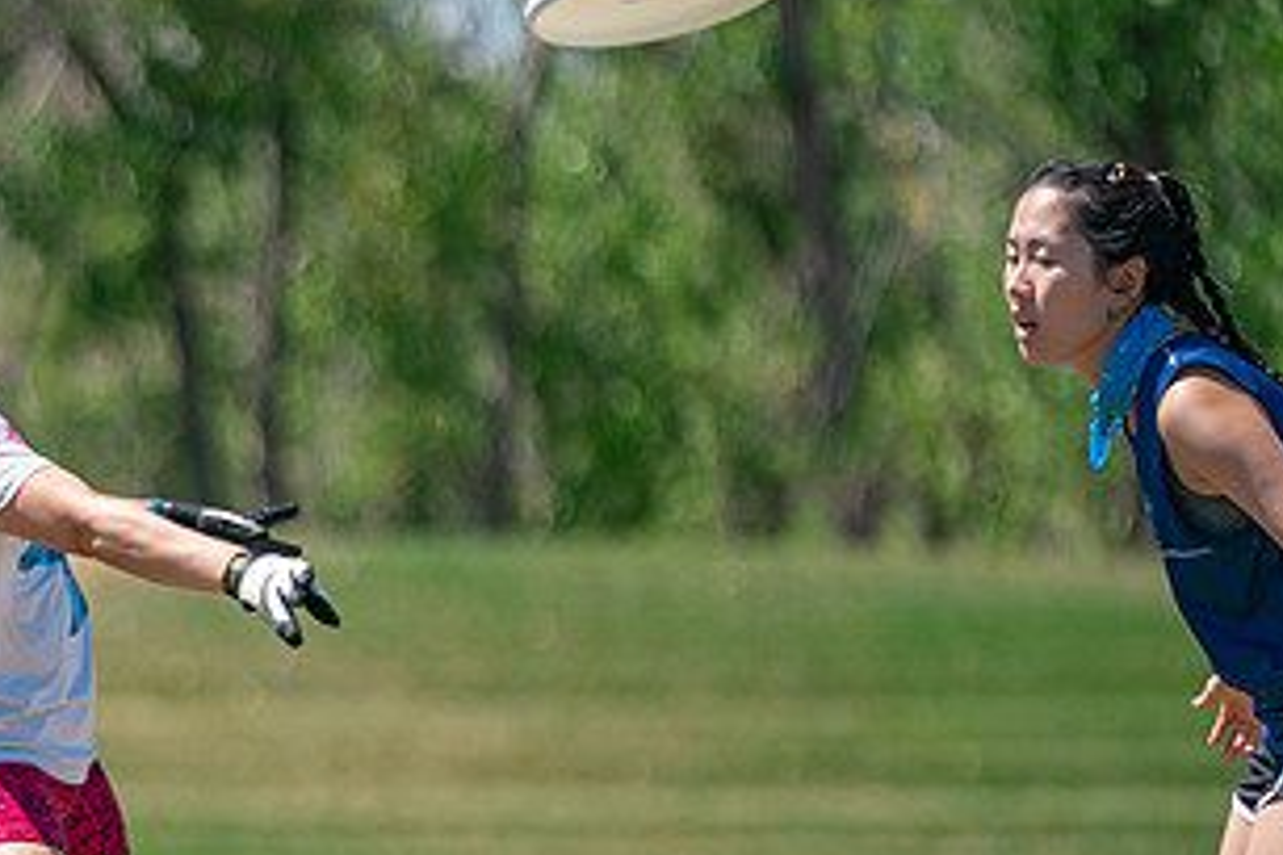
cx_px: -59
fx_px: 14433
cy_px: 754
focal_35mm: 405
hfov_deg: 5.1
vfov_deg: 3.4
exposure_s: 1/3200
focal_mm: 170
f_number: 2.8
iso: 200
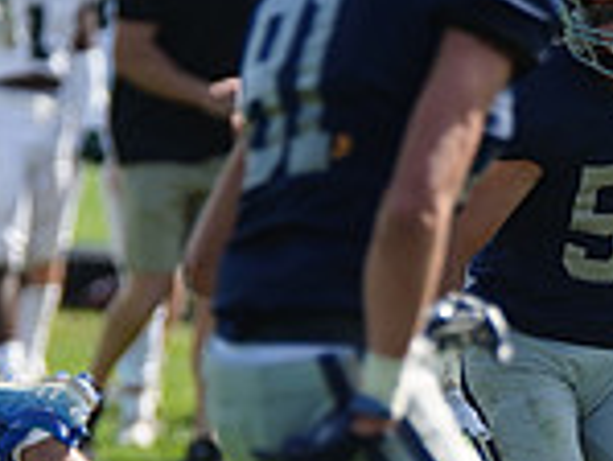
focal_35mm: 877
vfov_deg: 1.7
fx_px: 15543
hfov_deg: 2.3
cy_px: 459
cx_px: 481
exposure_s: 1/3200
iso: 400
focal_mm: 234
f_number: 2.8
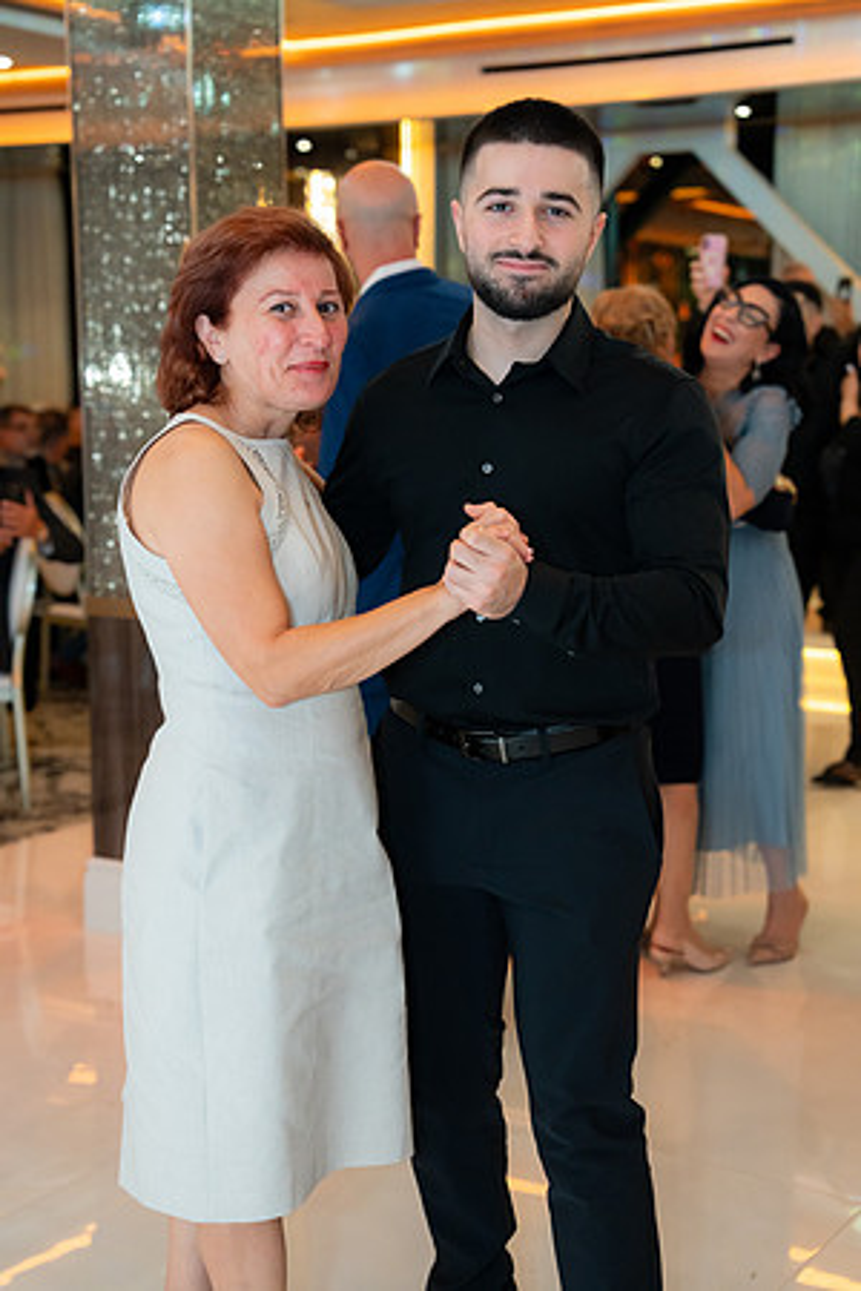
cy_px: 646
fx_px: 1973
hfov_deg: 24.6
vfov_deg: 36.2
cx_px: 430
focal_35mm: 55
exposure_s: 1/200
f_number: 3.5
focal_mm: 55
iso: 3200
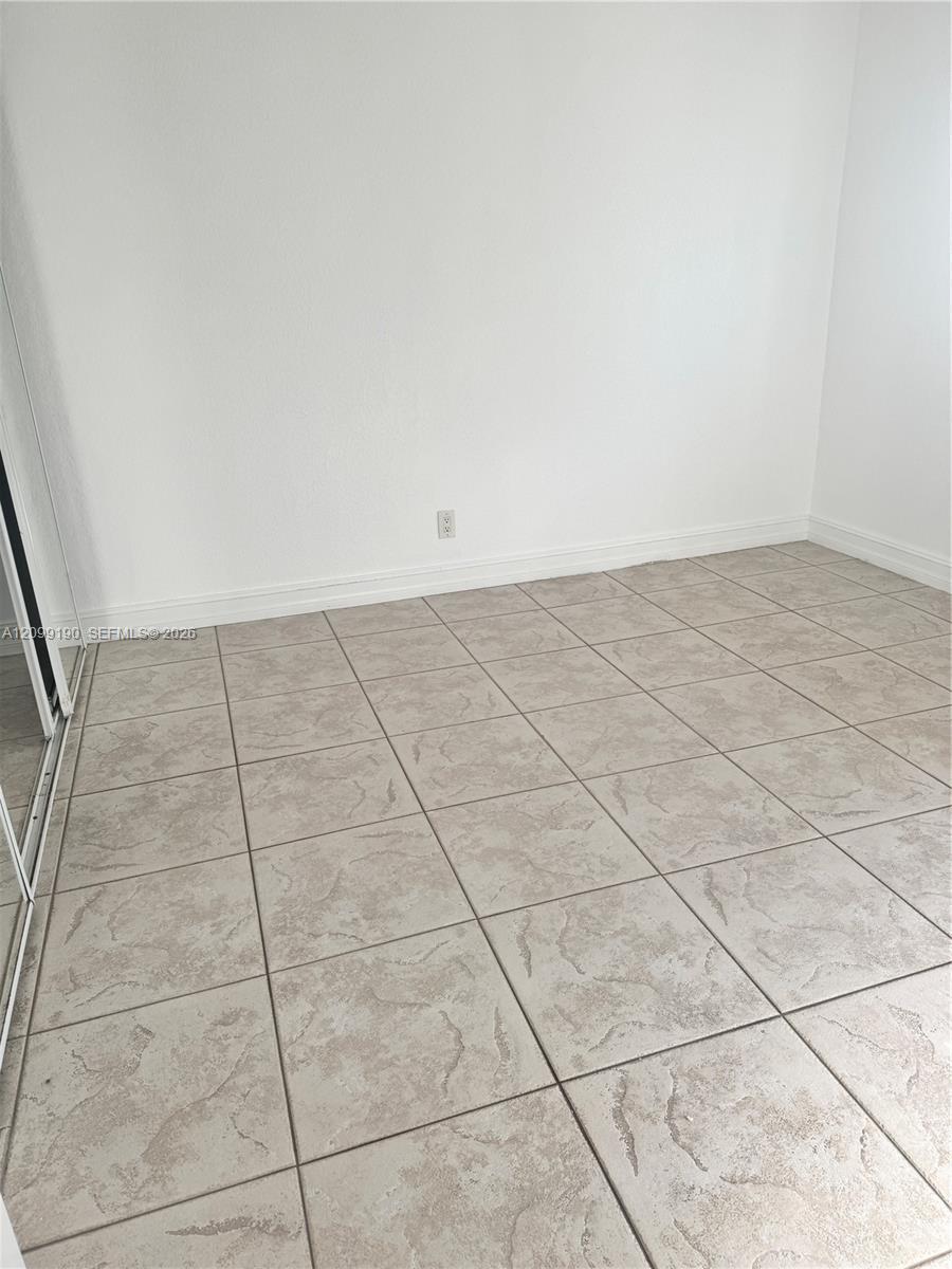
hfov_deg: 56.8
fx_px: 880
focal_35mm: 24
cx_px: 476
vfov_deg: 71.6
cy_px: 634
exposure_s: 1/349
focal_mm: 6.76
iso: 80
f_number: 1.78
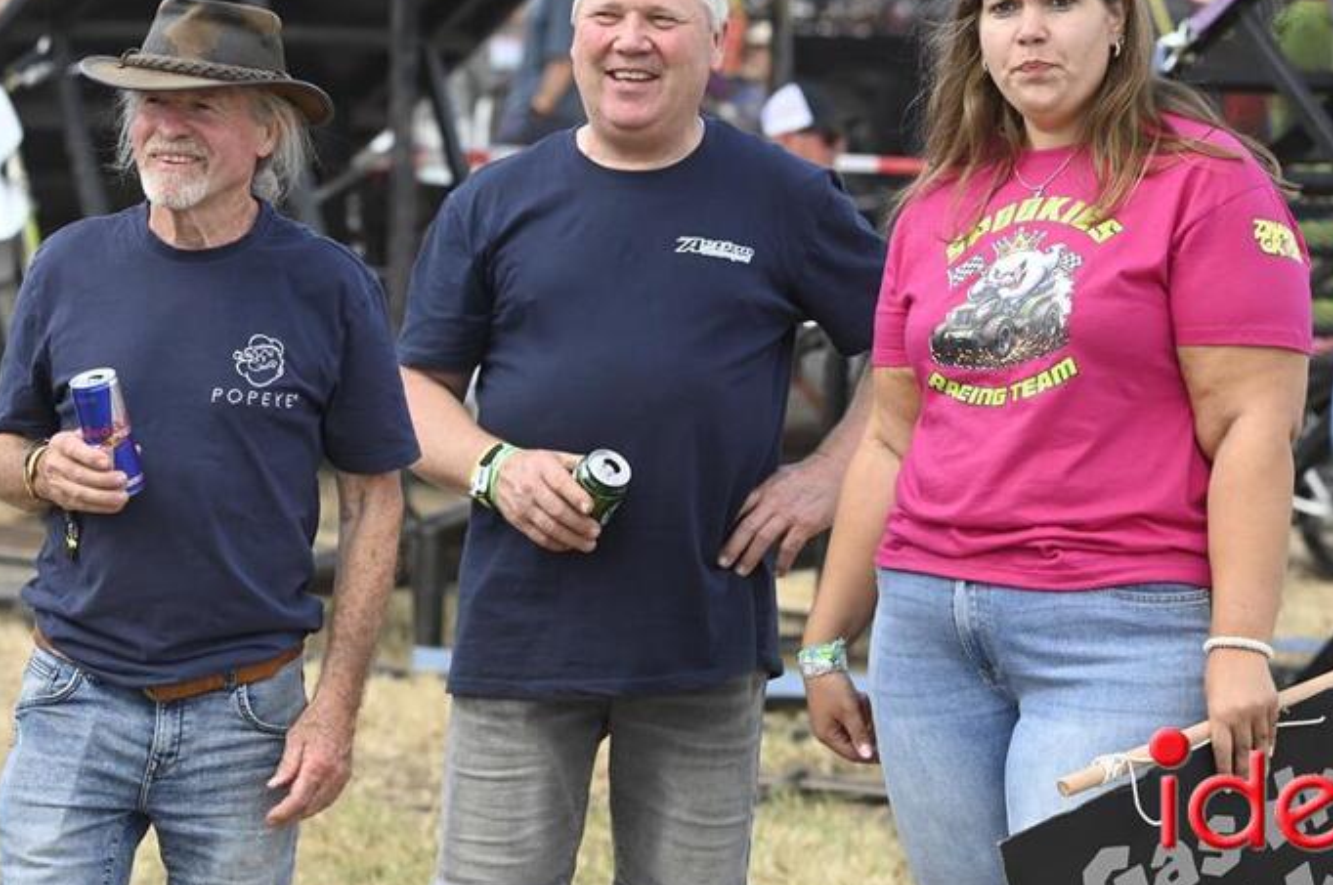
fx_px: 6990
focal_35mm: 189
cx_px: 647
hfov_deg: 10.9
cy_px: 302
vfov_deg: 7.2
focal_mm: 130
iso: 200
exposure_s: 1/250
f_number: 5.6
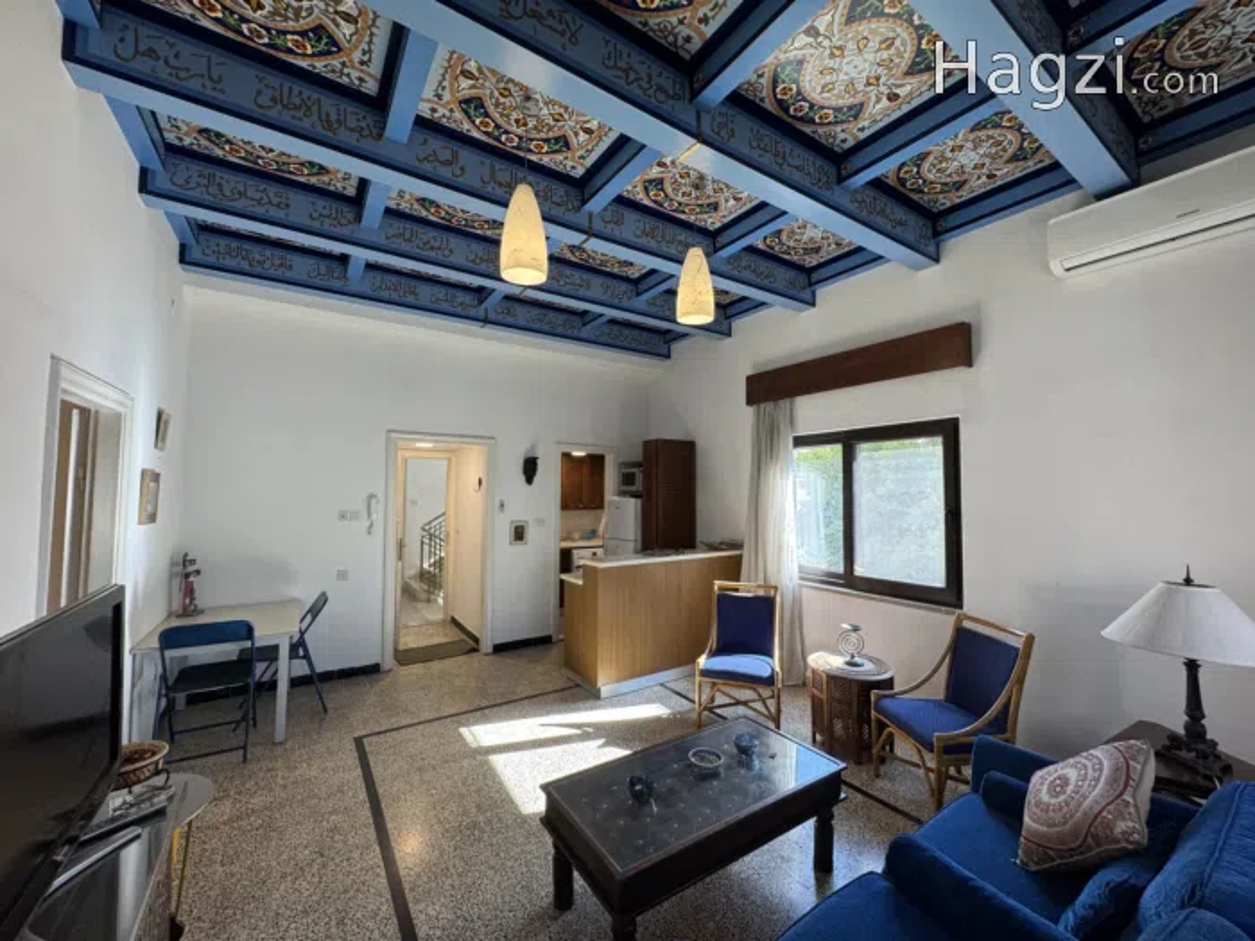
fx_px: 508
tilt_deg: +2.7
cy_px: 470
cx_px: 628
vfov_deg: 85.7
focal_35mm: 14
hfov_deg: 102.1
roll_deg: -0.9
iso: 80
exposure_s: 1/100
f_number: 2.2
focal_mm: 2.22
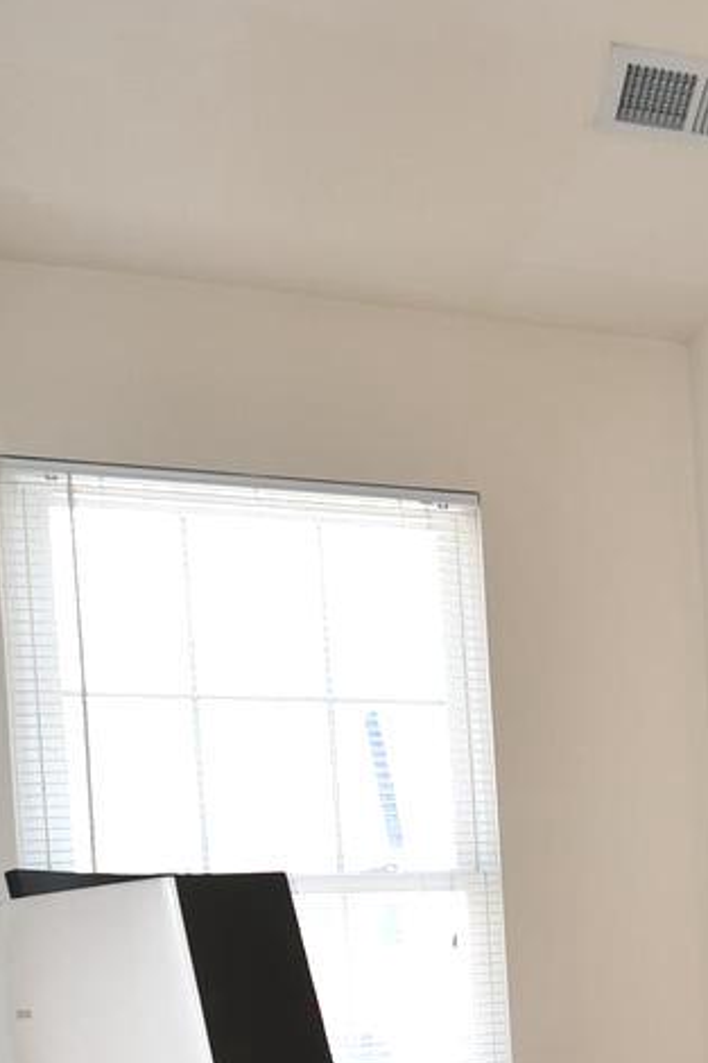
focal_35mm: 49
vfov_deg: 37.6
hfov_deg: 22.3
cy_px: 963
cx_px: 1083
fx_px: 1446
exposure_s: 1/80
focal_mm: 10
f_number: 4.5
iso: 200
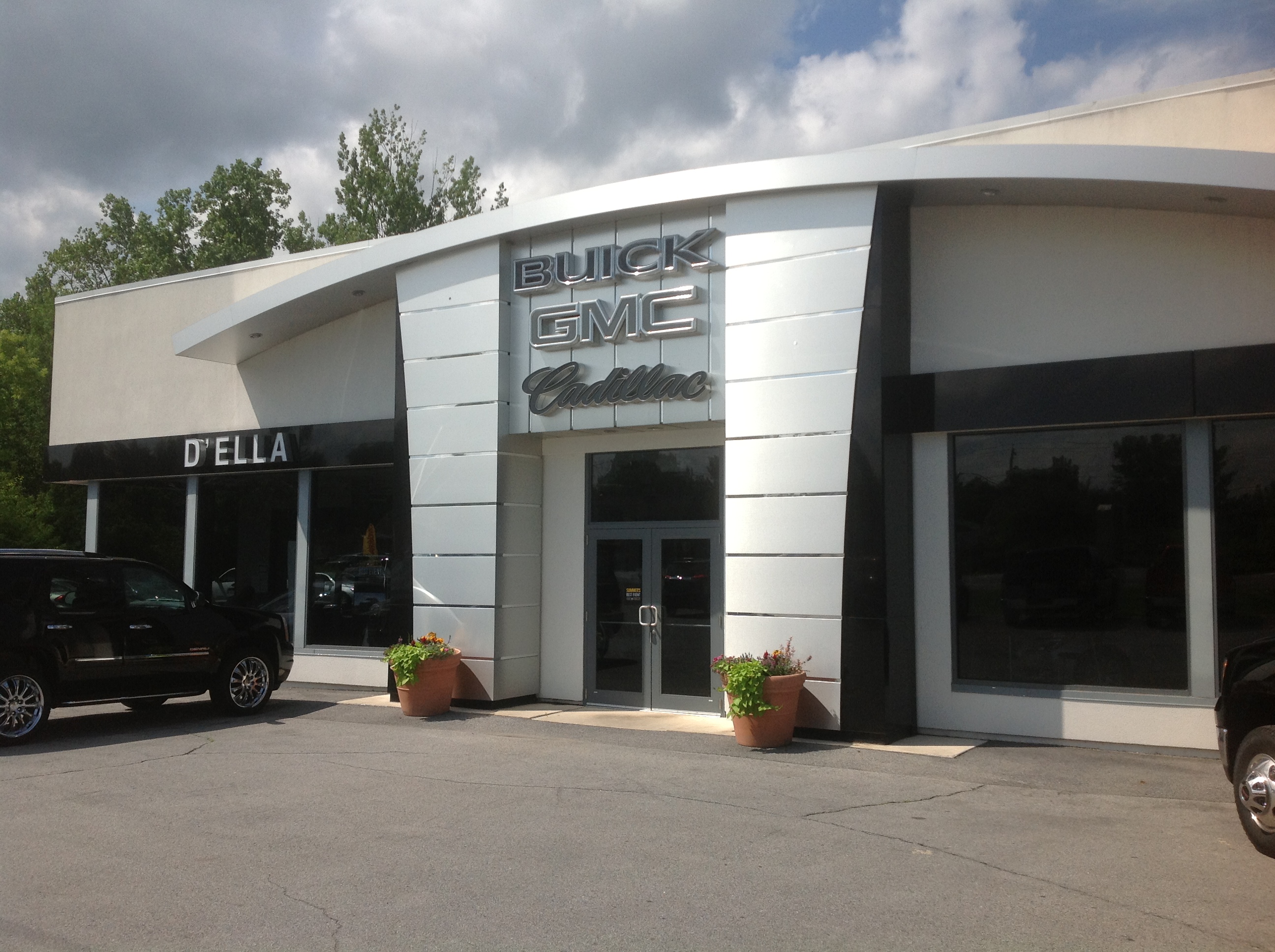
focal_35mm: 35
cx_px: 638
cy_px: 476
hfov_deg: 52.7
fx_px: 1287
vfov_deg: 40.6
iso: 50
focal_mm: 4.28
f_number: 2.4
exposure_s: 1/2747
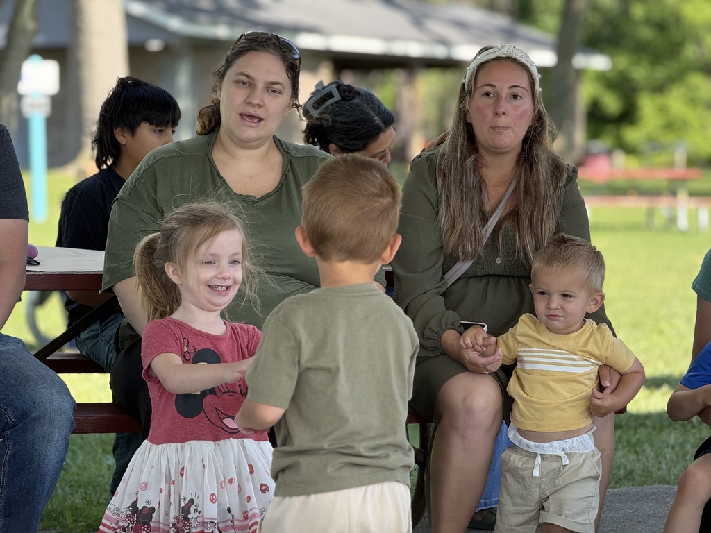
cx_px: 356
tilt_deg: -1.9
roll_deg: -0.9
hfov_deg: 16.4
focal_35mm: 120
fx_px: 2465
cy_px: 266
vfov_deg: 12.3
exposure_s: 1/270
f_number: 2.8
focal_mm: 15.66
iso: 64
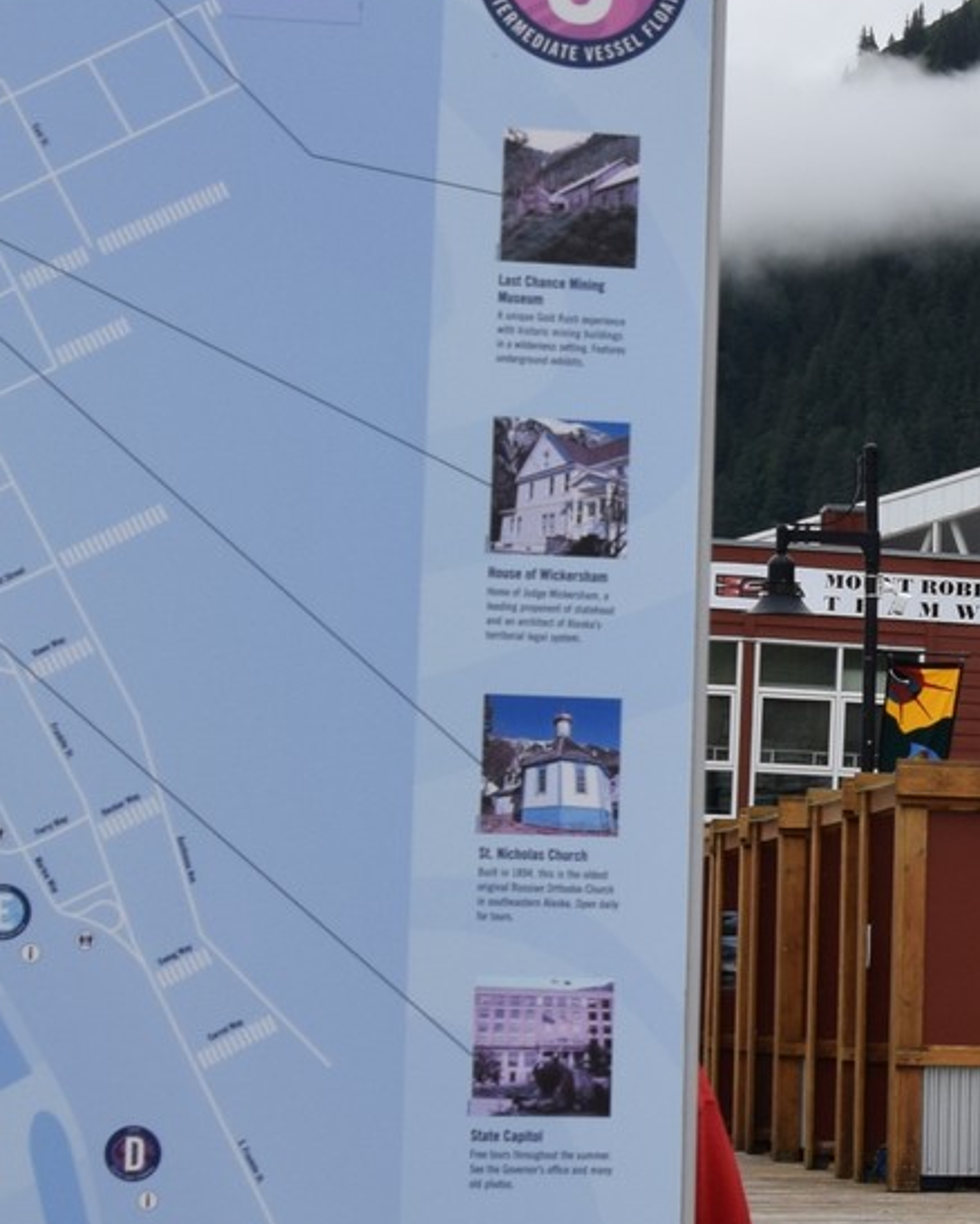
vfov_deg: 19.2
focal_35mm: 100
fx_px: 3624
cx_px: 1235
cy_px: 542
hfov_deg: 14.8
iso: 200
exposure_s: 1/320
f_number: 9
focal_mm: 18
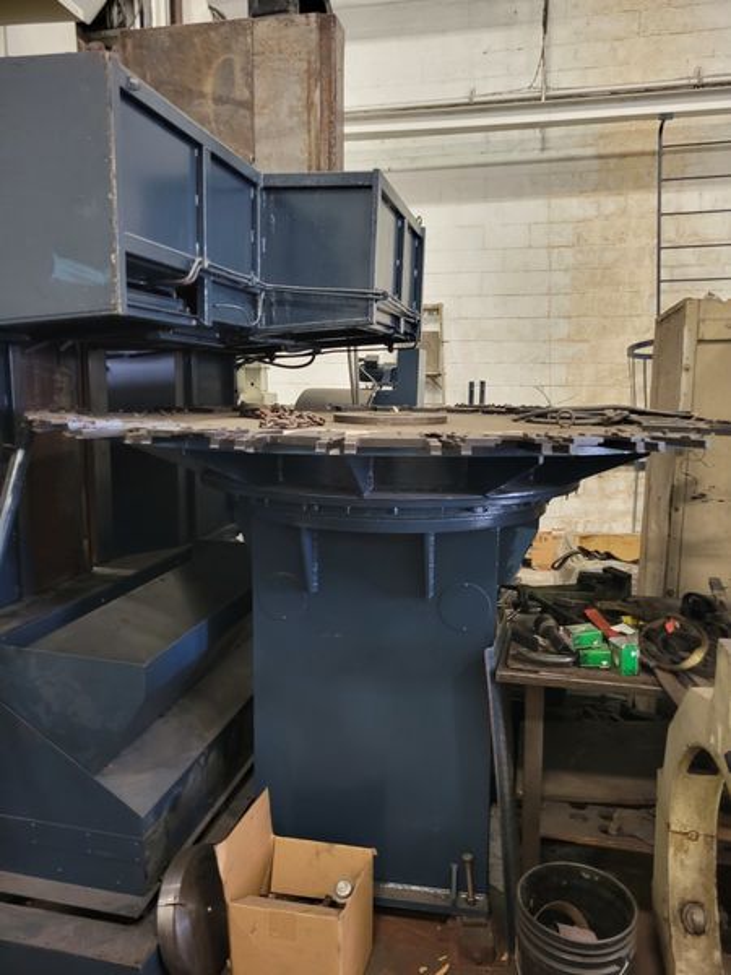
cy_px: 488
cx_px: 366
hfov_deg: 53.1
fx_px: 732
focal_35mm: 26
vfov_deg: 67.3
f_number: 1.8
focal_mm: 5.4
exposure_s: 1/39
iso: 320
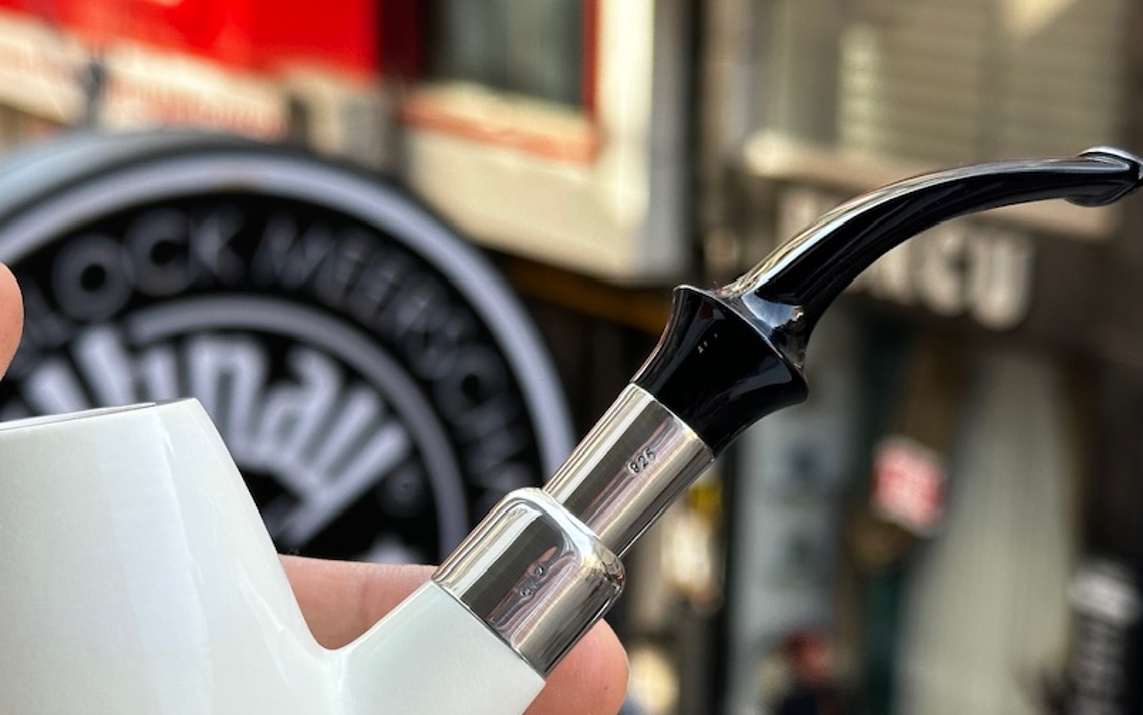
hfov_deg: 25.4
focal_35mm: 81
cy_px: 564
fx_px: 2524
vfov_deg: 16.0
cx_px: 424
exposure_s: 1/417
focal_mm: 6.86
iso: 64
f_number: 1.78
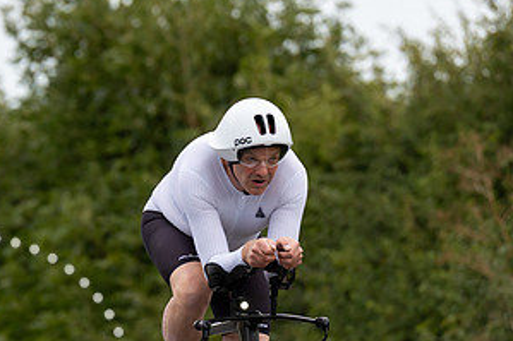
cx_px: 160
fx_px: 8132
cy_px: 178
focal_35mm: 571
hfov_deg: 3.6
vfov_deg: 2.4
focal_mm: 200
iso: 400
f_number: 3.2
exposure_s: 1/640
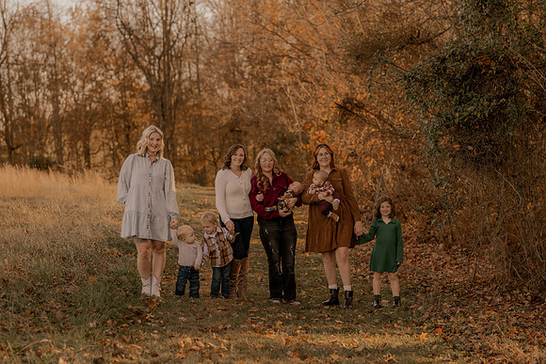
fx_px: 1350
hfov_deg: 22.9
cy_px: 182
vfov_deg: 15.4
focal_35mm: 89
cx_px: 273
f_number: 2.8
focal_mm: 85
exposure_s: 1/320
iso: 200
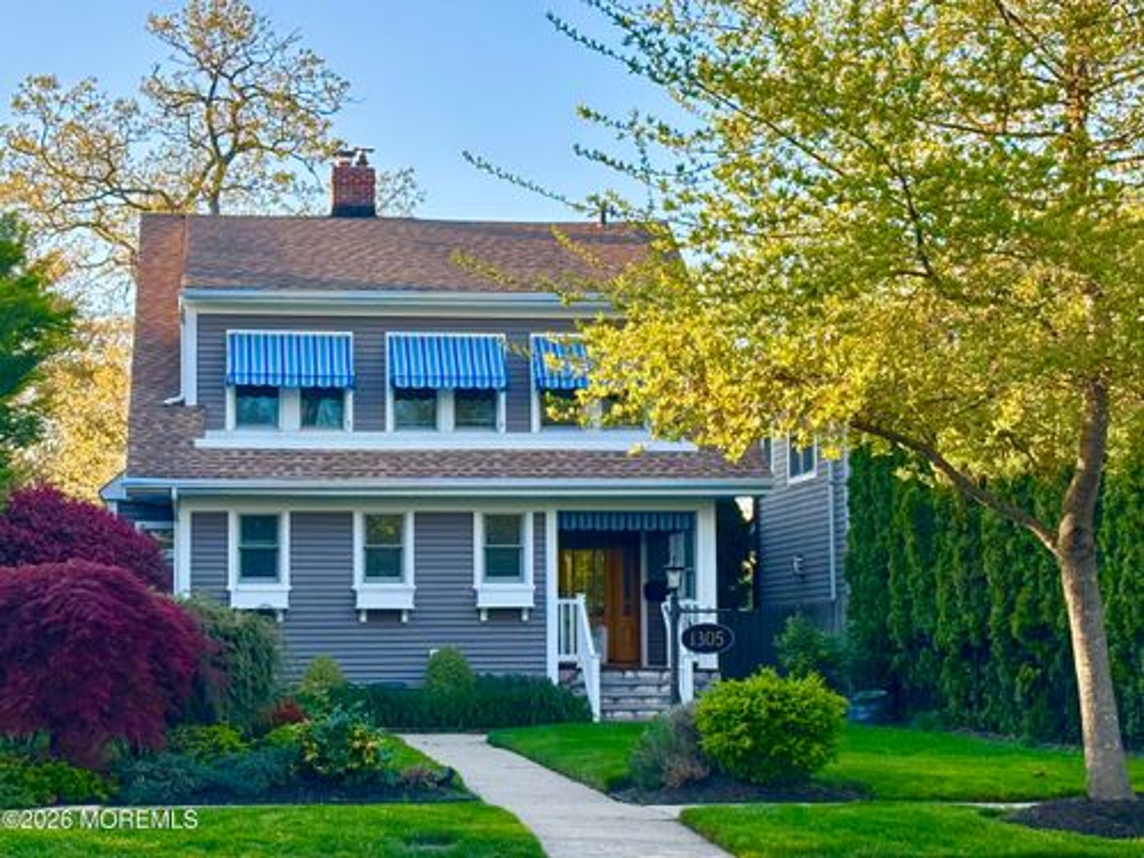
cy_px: 429
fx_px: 1719
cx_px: 572
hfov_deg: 36.8
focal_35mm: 52
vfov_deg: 28.0
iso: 32
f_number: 1.6
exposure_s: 1/559
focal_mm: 5.96
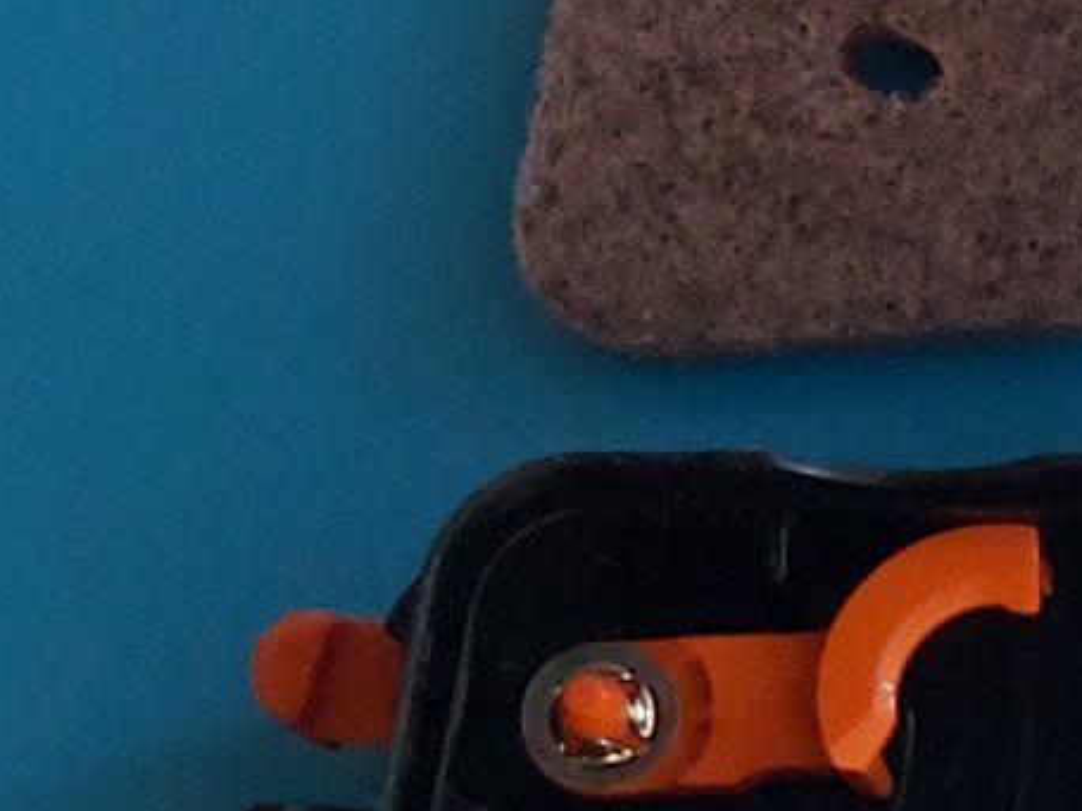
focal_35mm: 117
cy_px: 718
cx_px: 1933
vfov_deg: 12.6
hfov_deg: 14.8
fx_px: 3656
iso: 800
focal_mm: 3.92
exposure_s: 1/25
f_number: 1.7
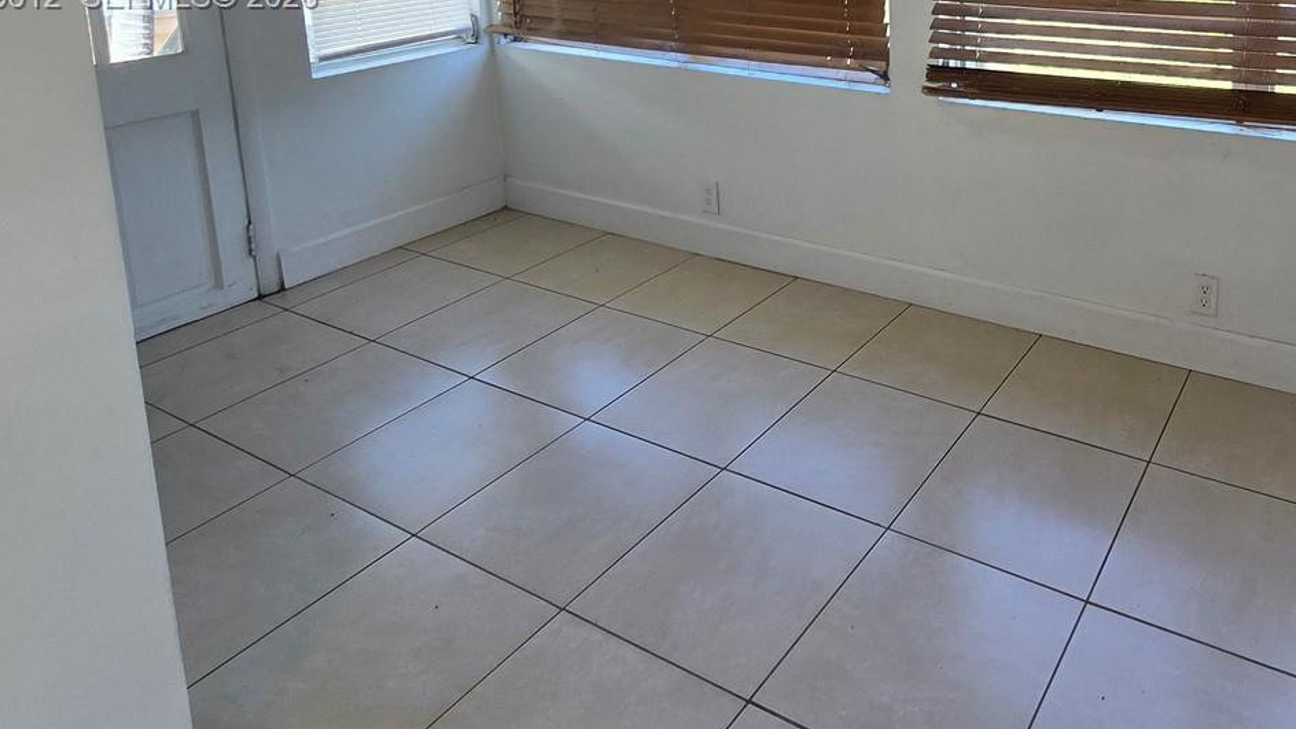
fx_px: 825
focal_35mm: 24
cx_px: 988
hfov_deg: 70.6
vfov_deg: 41.4
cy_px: -1
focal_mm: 2.2
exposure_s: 1/120
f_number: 2.2
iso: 64
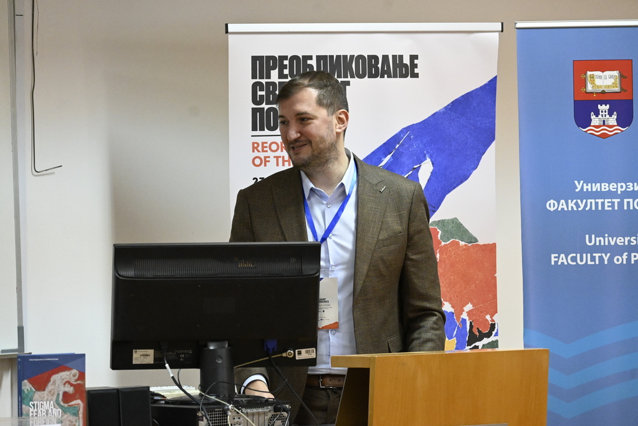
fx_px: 3589
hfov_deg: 10.2
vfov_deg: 6.8
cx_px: 319
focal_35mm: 202
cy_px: 213
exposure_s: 1/60
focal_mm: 135
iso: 5000
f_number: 7.1
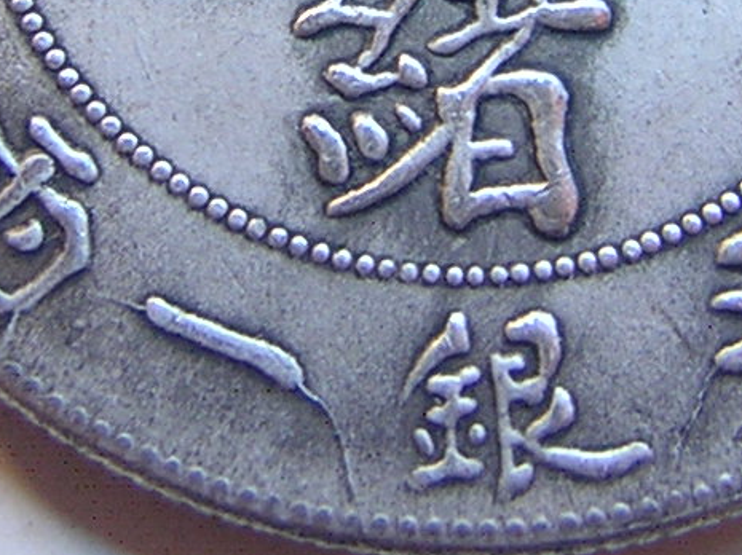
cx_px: 434
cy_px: -212
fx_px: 2656
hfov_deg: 15.9
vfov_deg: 11.6
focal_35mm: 124
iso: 50
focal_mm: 4.7
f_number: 2.6
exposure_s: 1/15.4
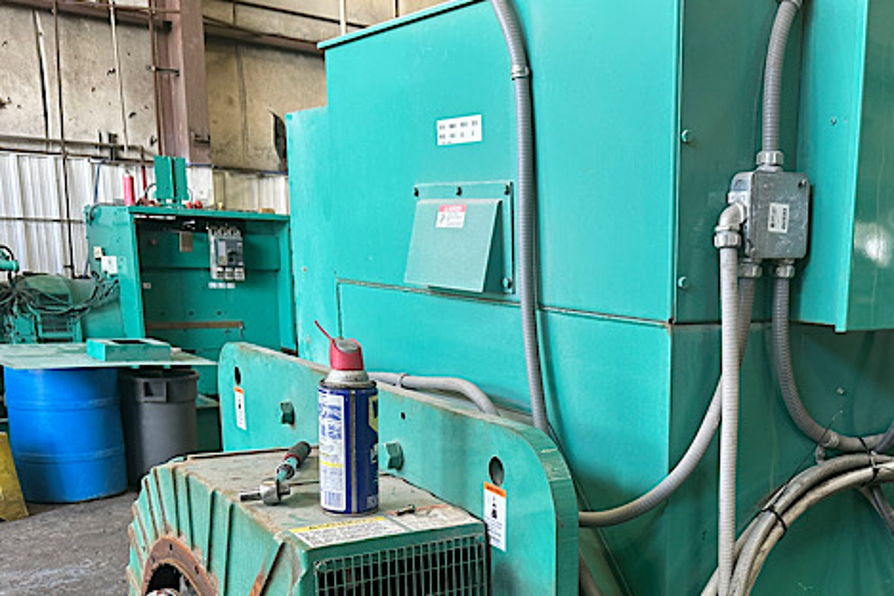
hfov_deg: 46.0
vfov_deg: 32.3
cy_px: 492
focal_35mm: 40
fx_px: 993
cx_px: 714
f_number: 1.78
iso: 200
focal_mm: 6.86
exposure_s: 1/121
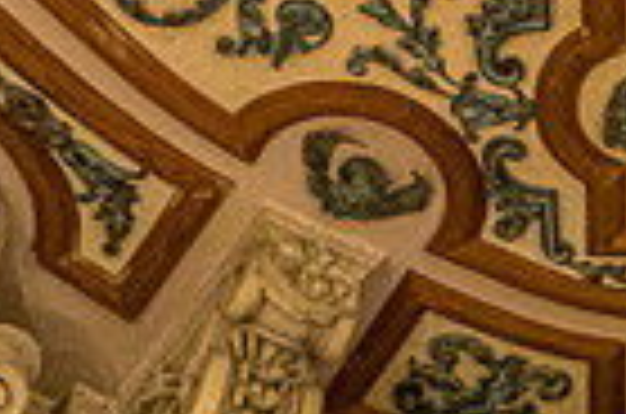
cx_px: 779
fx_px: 1960
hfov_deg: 17.2
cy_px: 259
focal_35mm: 113
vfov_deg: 12.1
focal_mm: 18
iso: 6400
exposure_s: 1/15
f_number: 3.5
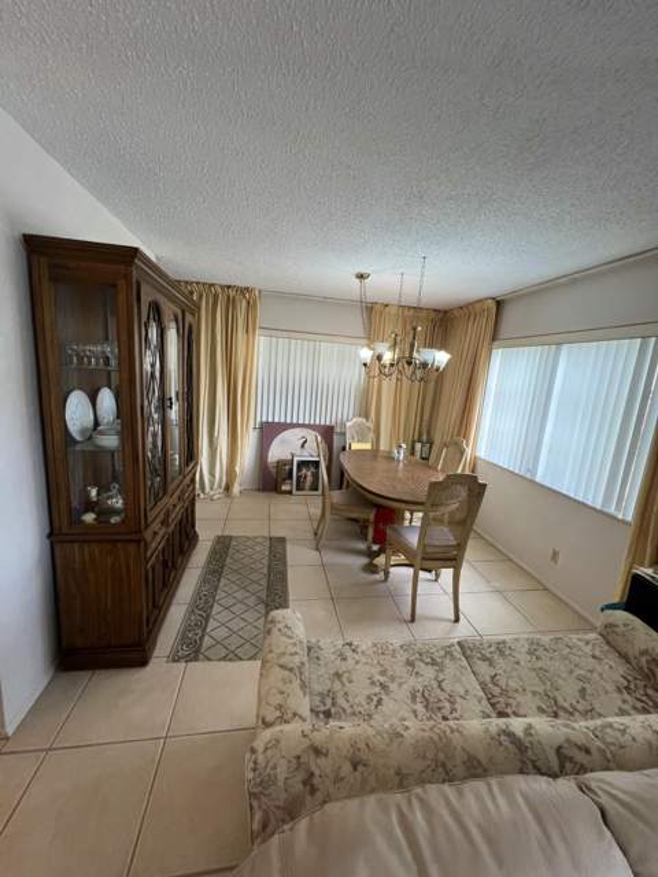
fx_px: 329
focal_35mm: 13
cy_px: 438
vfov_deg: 106.2
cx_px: 329
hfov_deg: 89.9
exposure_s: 1/120
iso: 200
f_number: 1.8
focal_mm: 1.57
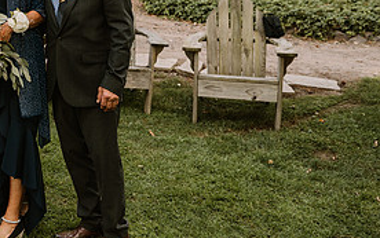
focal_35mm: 62
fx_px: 643
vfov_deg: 20.2
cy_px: -15
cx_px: -11
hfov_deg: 30.3
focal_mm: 29
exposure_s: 1/320
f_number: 2.8
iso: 250
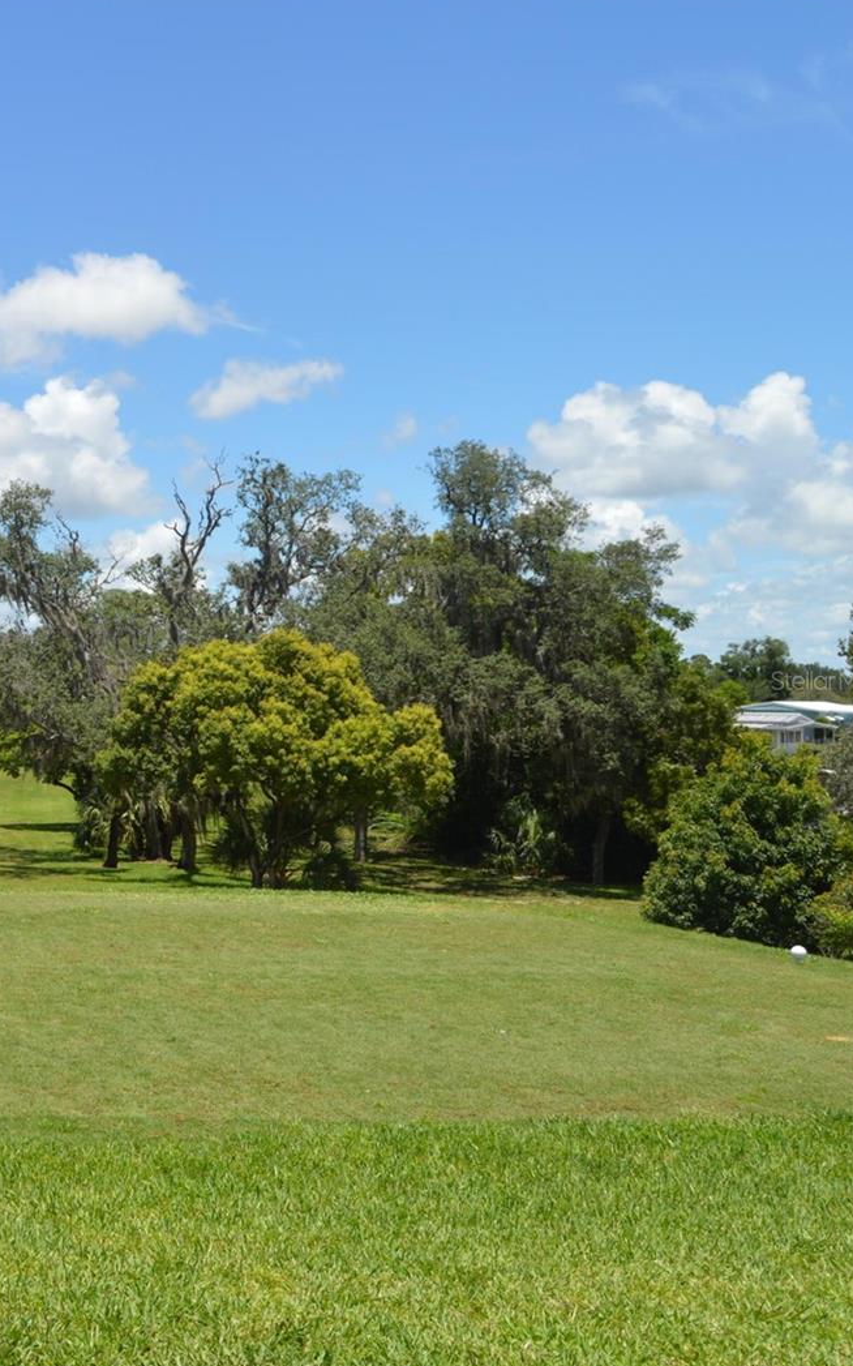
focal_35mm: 42
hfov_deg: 27.1
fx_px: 1563
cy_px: 680
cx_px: -157
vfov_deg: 47.2
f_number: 8
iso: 100
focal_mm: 18
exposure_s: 1/250
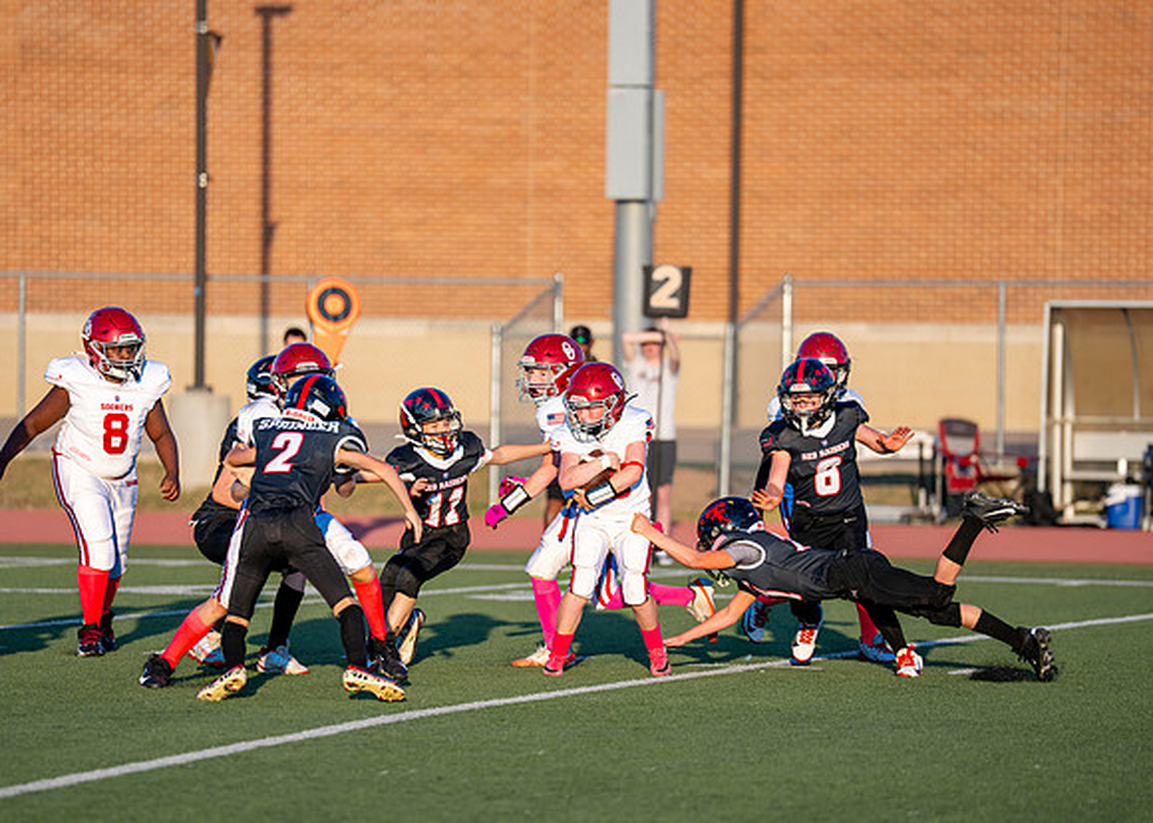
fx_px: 7348
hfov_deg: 9.0
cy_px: 412
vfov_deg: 6.4
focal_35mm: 224
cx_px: 576
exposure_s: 1/1000
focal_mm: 200
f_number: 2.8
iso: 100
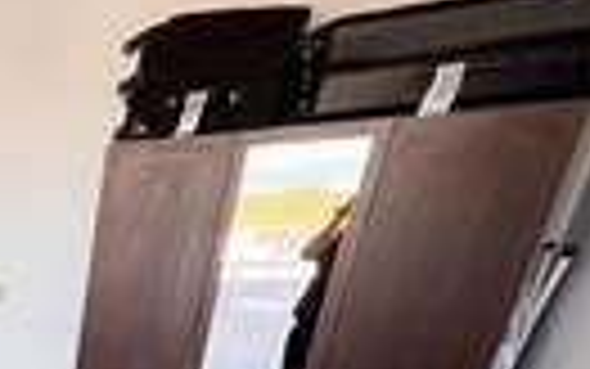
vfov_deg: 24.0
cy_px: 542
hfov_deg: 31.5
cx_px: -230
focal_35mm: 43
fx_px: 692
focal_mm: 2.22
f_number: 2.2
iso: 125
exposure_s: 1/99
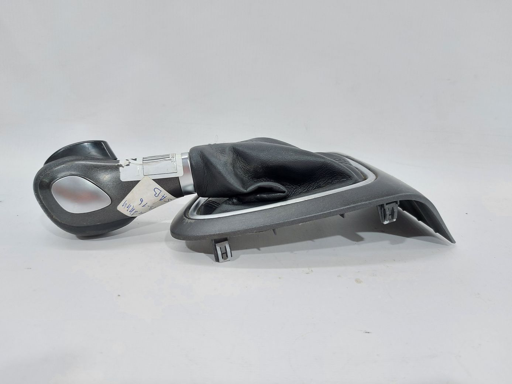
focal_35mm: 24
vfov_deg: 56.8
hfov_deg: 71.6
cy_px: 192
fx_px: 355
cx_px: 256
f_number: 1.8
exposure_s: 1/50
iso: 80
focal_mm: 5.23
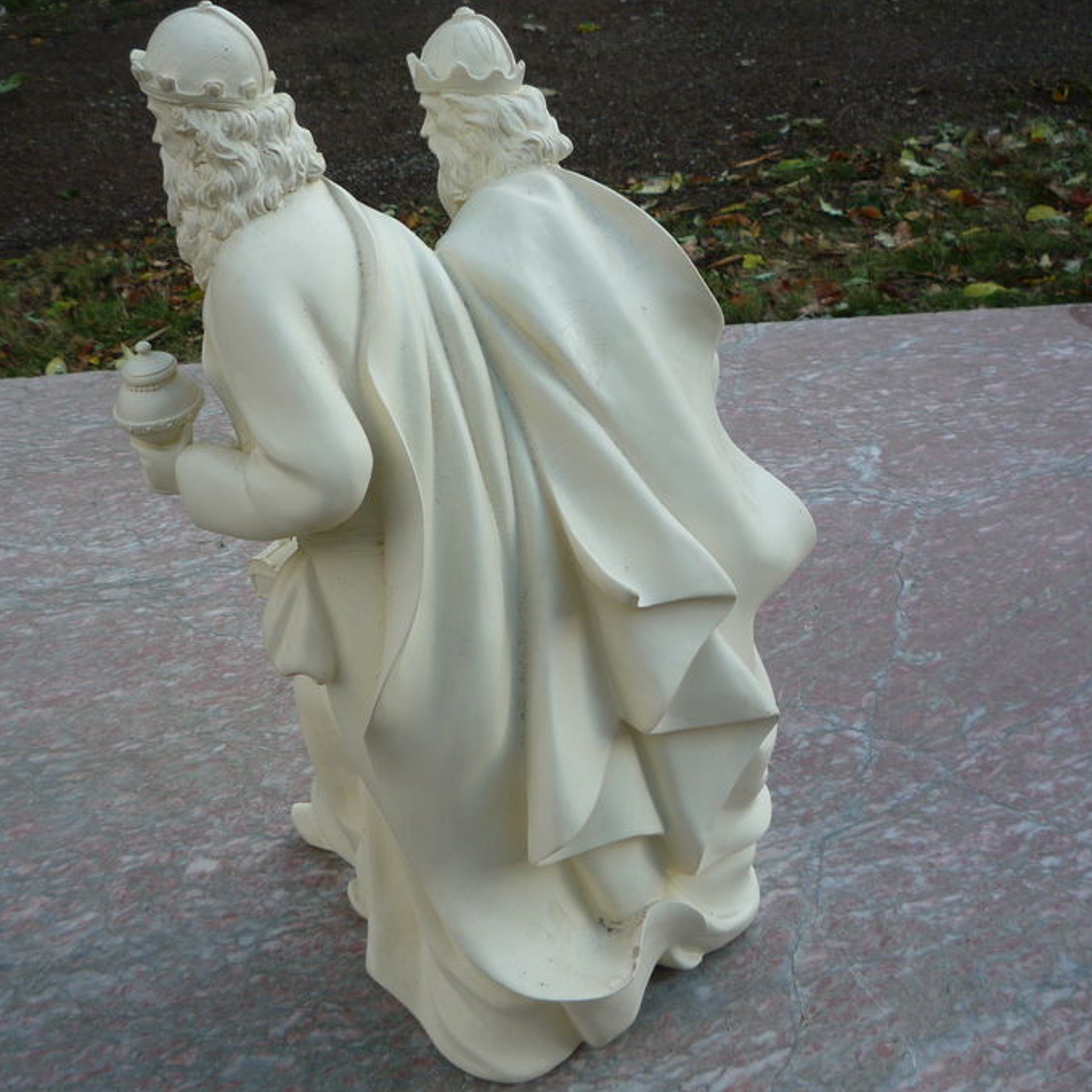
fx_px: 1392
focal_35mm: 39
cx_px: 445
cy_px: 554
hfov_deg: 42.7
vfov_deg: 42.8
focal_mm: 5.2
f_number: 4
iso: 100
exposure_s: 1/100
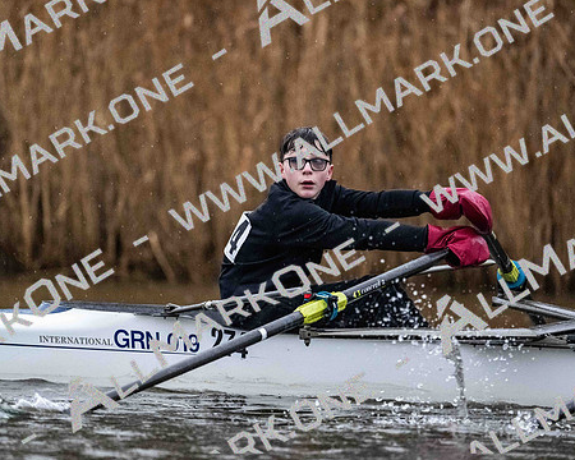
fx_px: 8237
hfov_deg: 4.0
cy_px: 234
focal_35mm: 484
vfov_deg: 3.2
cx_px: 327
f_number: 4.5
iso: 12800
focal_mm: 400
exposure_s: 1/1600
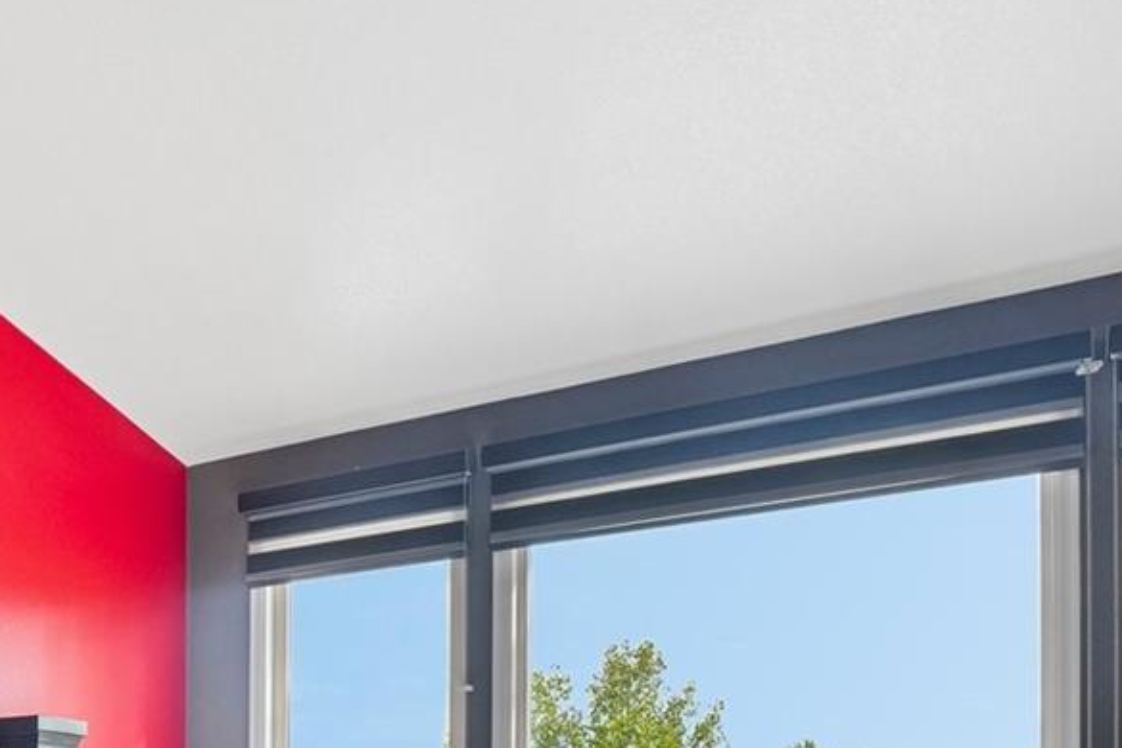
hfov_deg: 43.5
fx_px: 1278
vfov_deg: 28.5
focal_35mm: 41
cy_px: 888
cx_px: 119
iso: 400
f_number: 8
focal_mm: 10
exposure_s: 1/30
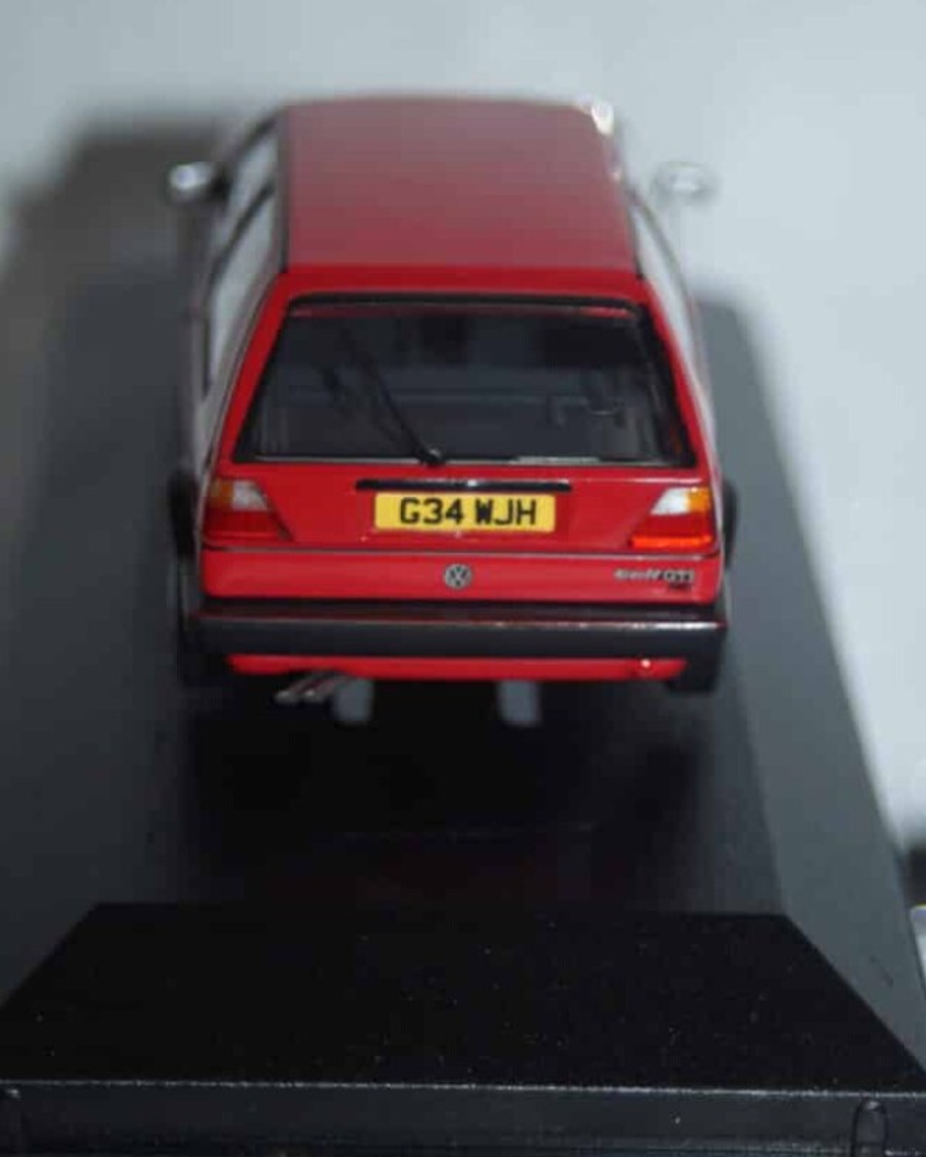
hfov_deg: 13.0
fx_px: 4077
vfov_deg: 16.2
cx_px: 465
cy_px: 525
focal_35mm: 119
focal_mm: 70
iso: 200
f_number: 5.6
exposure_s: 1/60
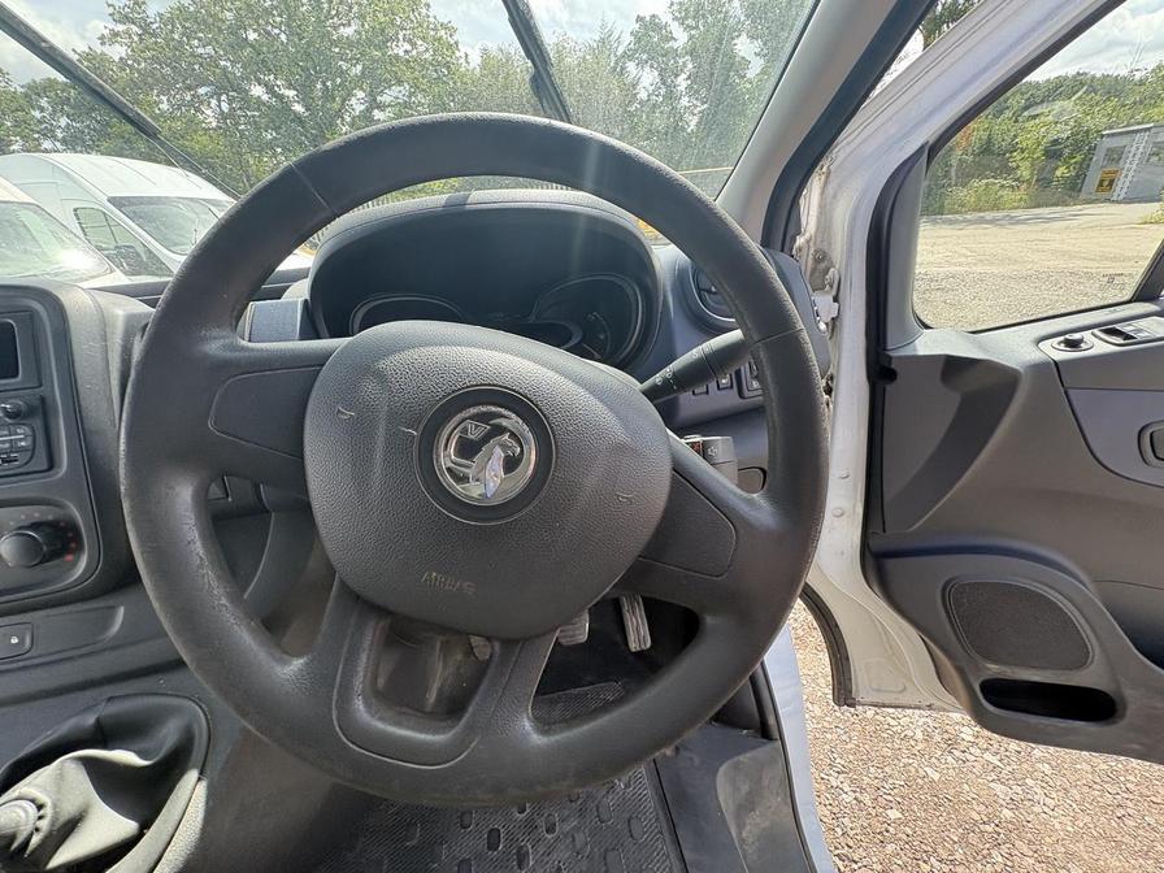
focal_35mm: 14
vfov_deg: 85.7
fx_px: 471
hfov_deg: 102.1
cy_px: 436
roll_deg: +0.1
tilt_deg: -28.6
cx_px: 582
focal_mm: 2.22
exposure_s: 1/190
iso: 64
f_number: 2.2
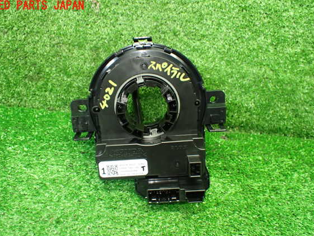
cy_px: 125
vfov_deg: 44.1
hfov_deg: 56.8
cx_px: 150
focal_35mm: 32
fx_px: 290
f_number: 2.3
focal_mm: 5.4
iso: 800
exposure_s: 1/80
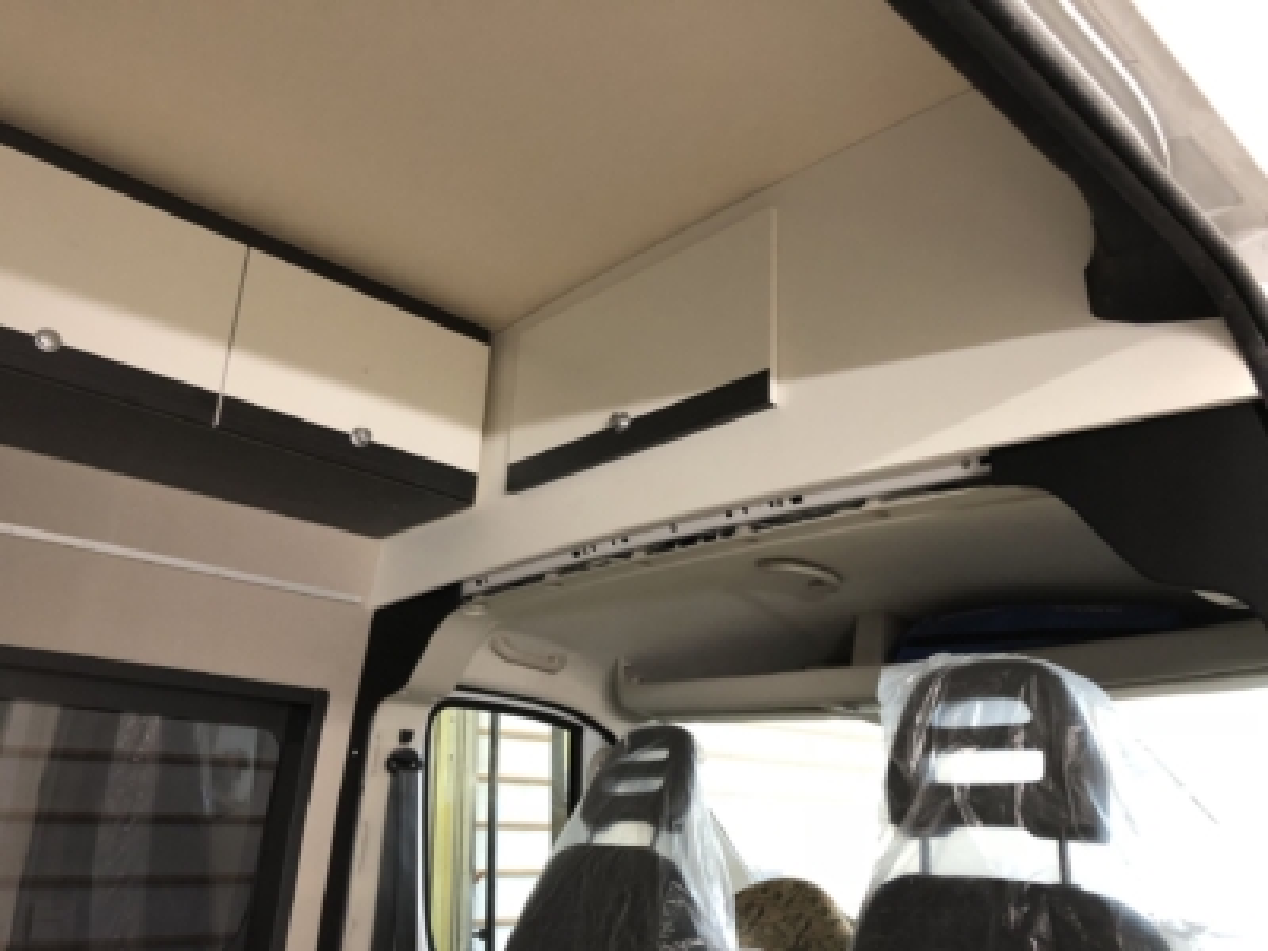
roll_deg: -2.0
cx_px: 634
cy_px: 476
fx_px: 1026
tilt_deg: +19.1
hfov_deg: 63.4
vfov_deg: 49.7
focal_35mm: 28
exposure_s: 1/17
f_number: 1.8
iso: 100
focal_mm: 4
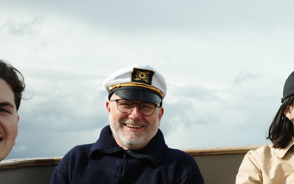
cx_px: 296
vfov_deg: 12.5
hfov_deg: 19.6
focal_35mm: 103
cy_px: 189
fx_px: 825
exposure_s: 1/500
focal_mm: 26
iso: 200
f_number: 5.6
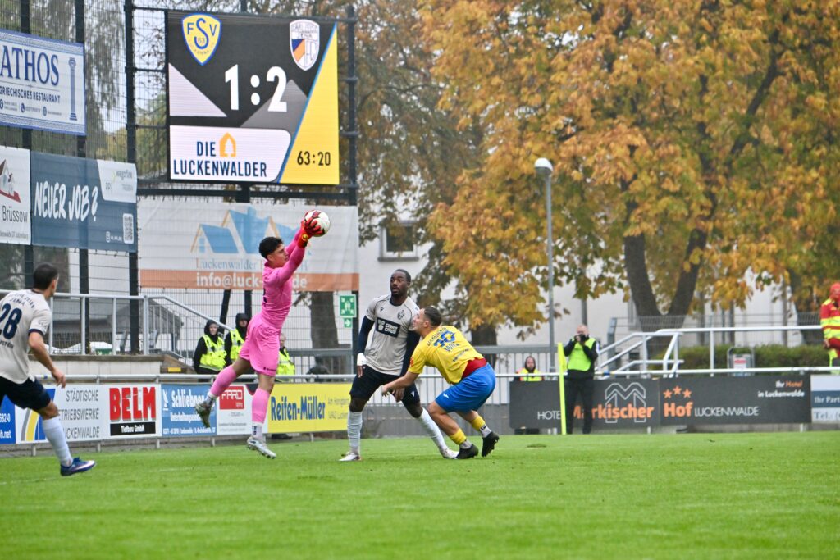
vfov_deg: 7.4
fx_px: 4317
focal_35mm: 185
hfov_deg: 11.1
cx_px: 420
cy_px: 280
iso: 3200
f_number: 5.3
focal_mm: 185
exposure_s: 1/1600
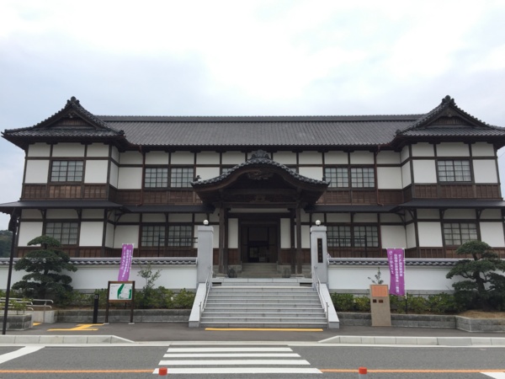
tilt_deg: +11.1
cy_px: 190
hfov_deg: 61.7
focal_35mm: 29
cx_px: 252
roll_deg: -0.2
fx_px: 423
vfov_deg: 48.2
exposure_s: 1/293
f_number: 2.2
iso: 32
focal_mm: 4.15
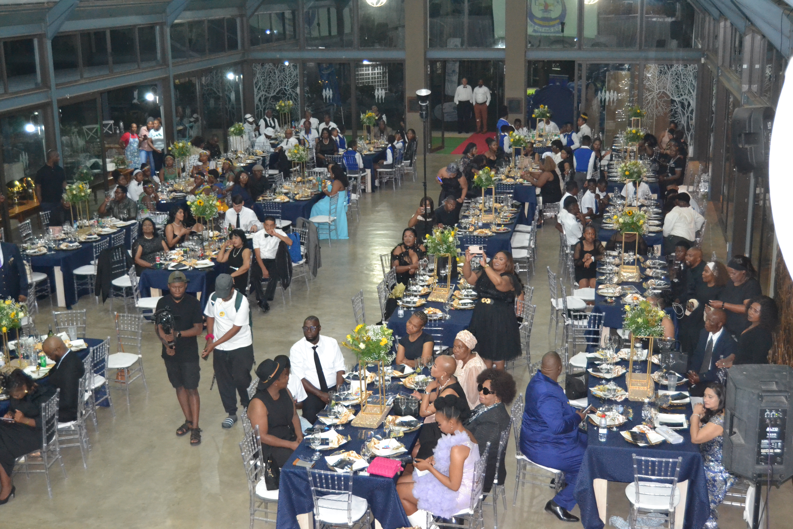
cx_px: 396
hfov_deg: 42.3
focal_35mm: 46
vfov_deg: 28.9
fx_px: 1024
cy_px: 264
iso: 3200
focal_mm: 31
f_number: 4.2
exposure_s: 1/60
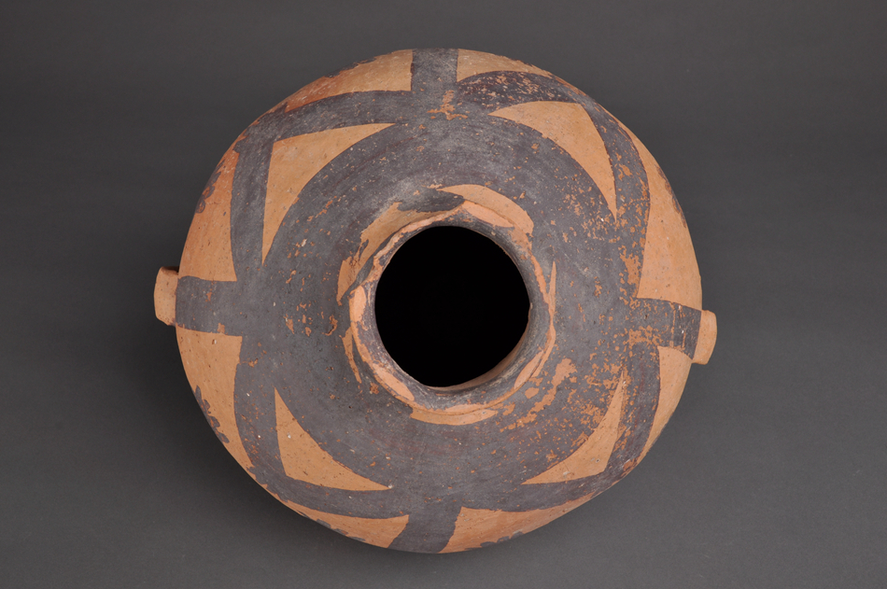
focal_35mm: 42
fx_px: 1034
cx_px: 444
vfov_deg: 31.8
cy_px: 294
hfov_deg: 46.4
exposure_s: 1/125
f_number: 13
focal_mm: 28
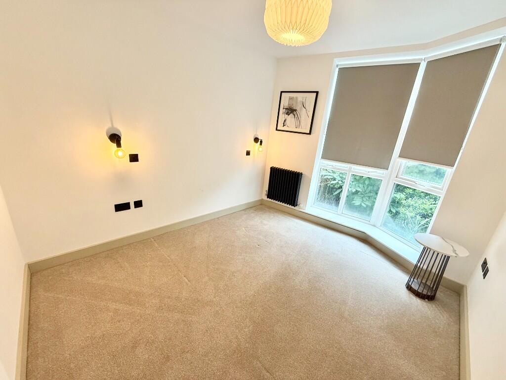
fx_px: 205
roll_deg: -5.5
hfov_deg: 102.1
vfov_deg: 85.7
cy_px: 190
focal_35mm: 14
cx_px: 253
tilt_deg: -18.3
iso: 125
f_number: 2.2
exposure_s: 1/100
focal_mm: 2.22
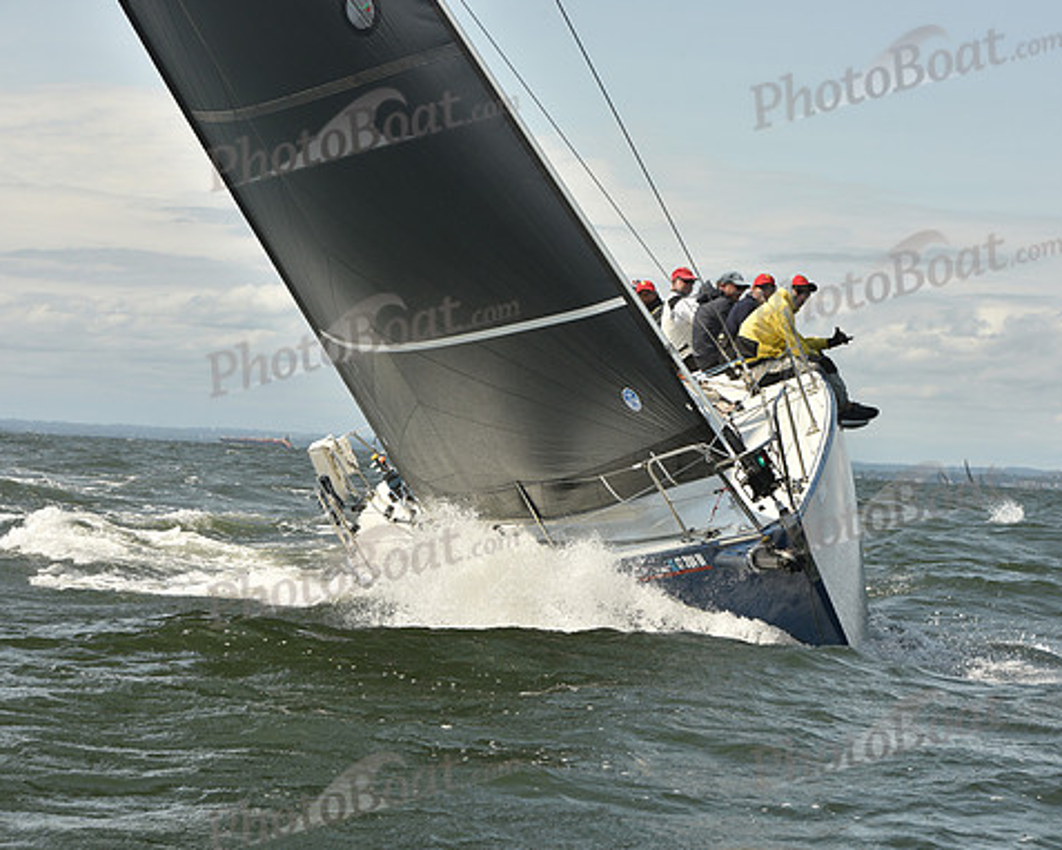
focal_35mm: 105
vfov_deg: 14.7
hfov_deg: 18.3
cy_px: 424
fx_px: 3302
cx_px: 637
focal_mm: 92
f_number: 9
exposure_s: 1/800
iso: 250
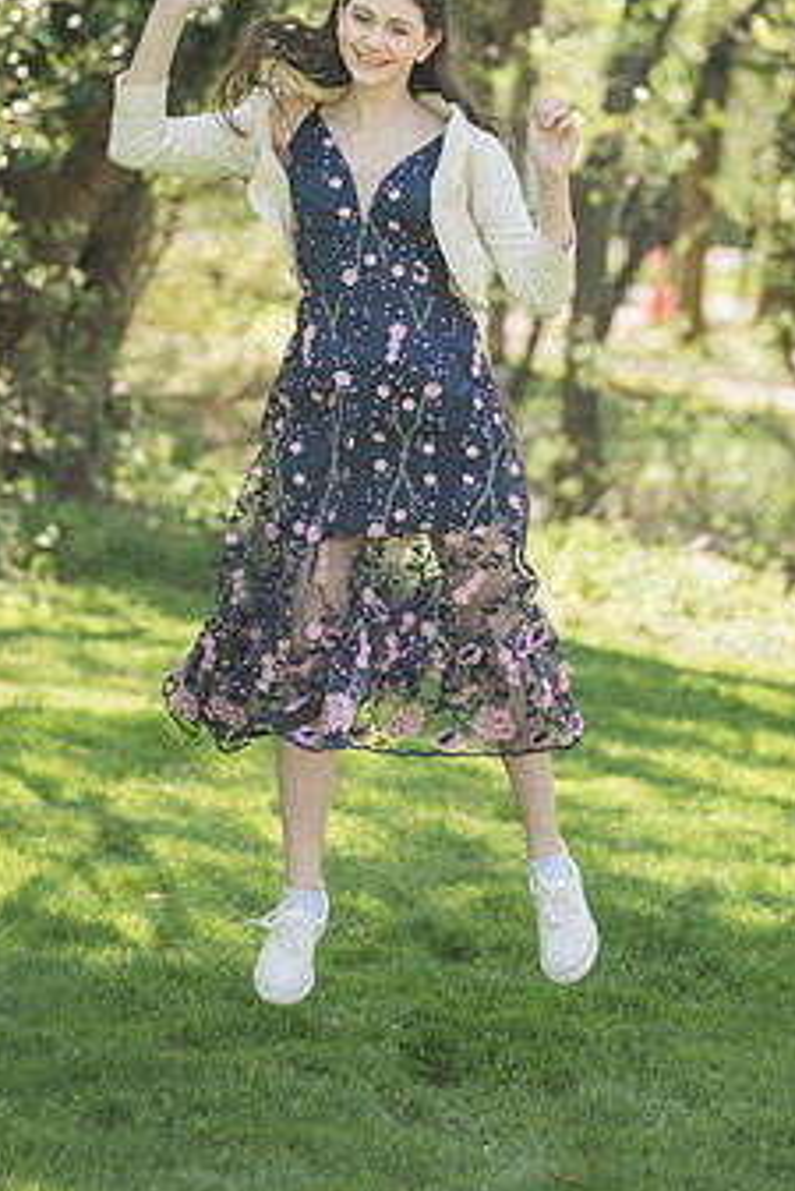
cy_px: 498
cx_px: 435
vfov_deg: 13.6
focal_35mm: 151
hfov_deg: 9.1
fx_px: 4996
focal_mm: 113
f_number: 2.8
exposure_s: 1/400
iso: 100
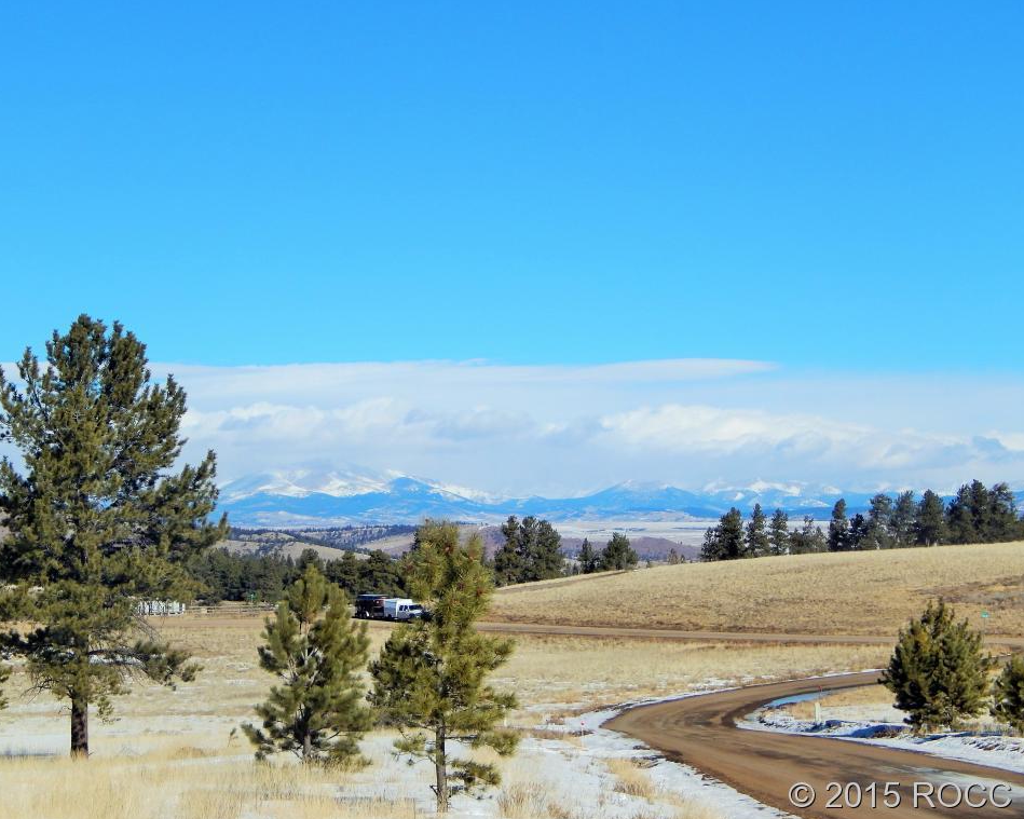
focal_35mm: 99
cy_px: 410
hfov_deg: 19.4
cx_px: 477
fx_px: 3000
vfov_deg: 15.5
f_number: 8.8
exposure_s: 1/500
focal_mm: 16.6
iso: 125
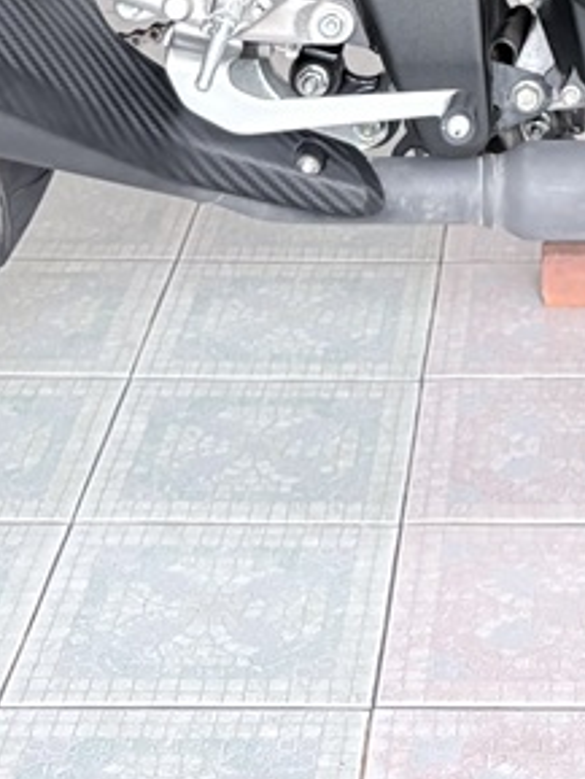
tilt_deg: -6.6
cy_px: -491
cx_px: 577
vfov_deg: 15.4
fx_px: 2589
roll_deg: +0.4
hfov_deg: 12.7
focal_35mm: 115
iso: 320
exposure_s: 1/60
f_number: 1.6
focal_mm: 5.96
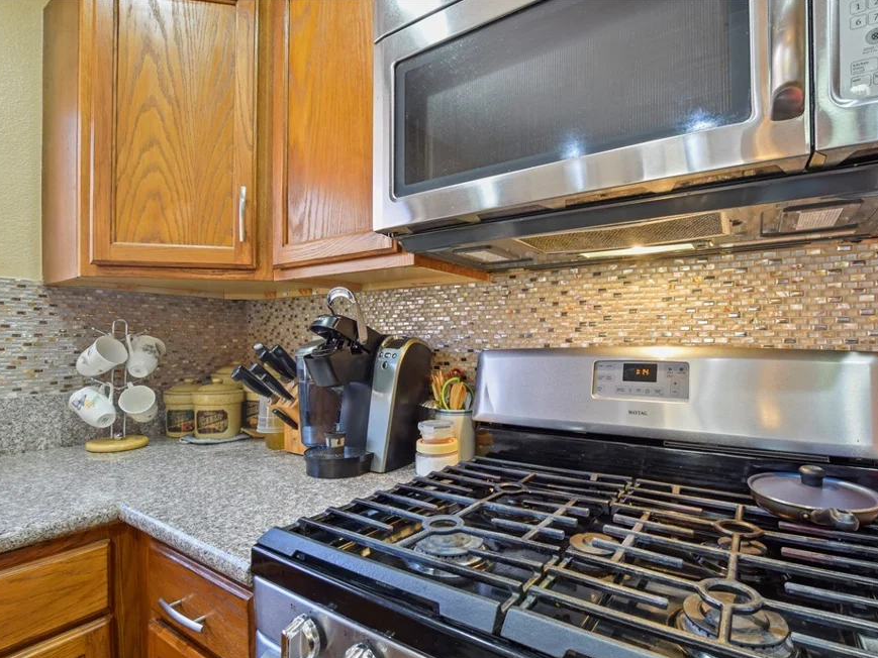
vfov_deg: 74.7
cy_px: 343
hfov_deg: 90.8
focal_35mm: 17
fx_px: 431
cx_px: 473
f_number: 8
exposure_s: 1/2
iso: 400
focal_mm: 10
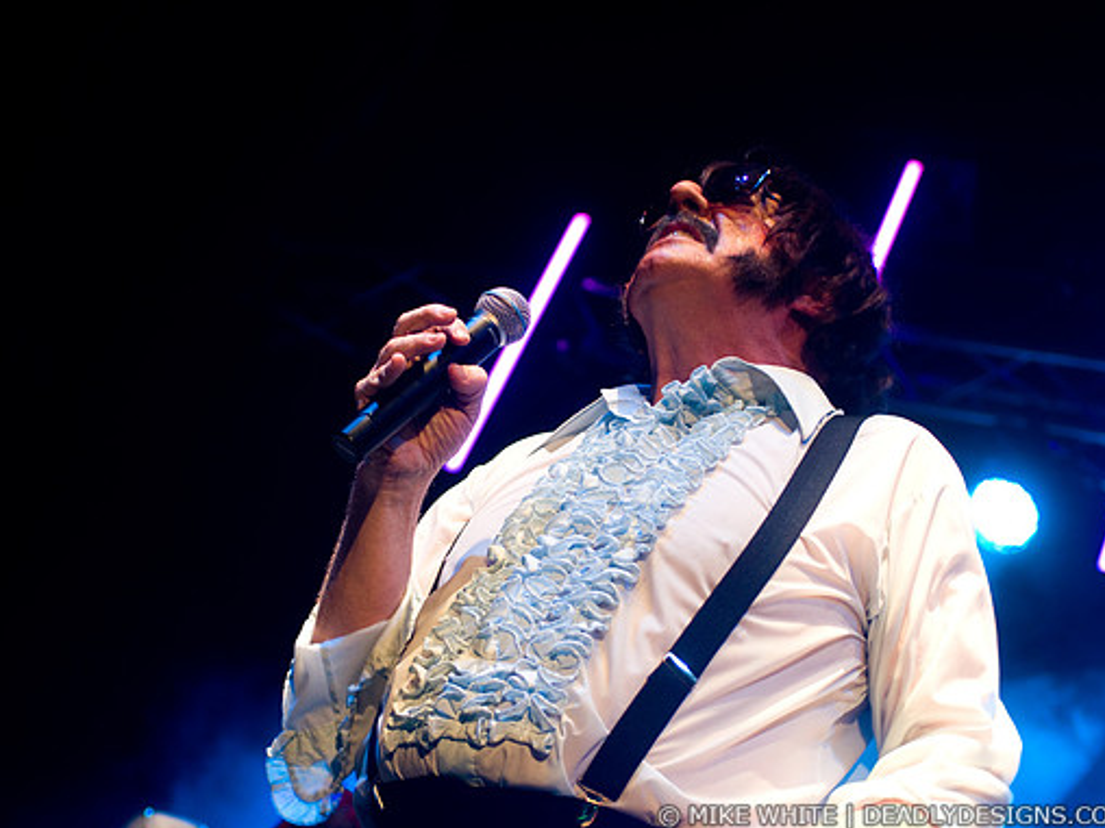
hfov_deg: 24.7
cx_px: 509
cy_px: 416
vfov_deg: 18.7
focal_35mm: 79
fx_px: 2522
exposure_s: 1/100
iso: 640
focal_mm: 48
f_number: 2.8
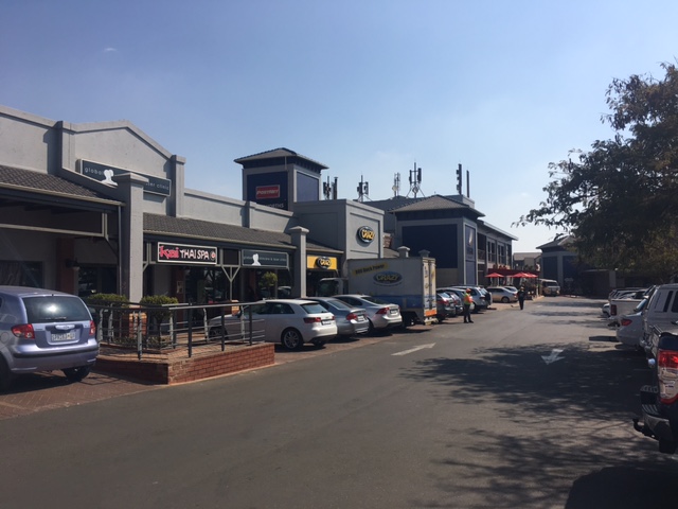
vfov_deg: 48.2
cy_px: 254
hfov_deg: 61.7
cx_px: 339
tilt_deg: +1.3
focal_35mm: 29
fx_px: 568
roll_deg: +0.8
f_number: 2.2
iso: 25
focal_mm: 4.15
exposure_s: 1/2404
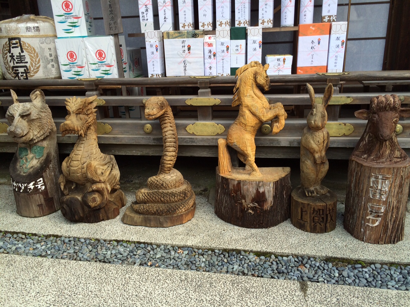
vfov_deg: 48.2
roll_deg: +0.7
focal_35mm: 29
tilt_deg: -20.2
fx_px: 343
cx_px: 205
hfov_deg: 61.7
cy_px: 154
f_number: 2.2
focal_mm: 4.15
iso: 32
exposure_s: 1/283
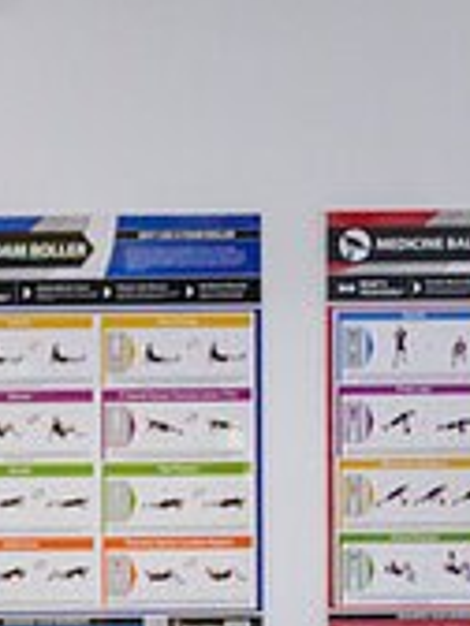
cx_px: -467
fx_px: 4472
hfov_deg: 5.9
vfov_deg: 7.9
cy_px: 728
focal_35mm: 247
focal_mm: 70
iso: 1000
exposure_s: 1/100
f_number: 4
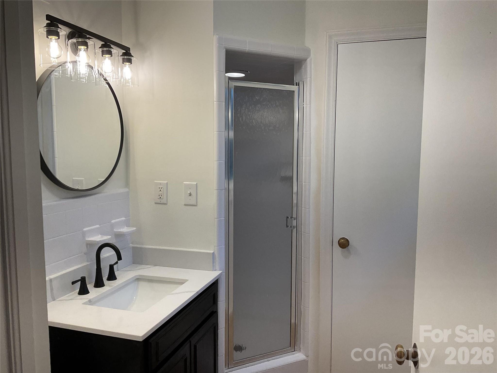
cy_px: 186
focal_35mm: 29
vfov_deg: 48.2
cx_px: 248
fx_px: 416
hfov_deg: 61.7
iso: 32
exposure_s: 1/120
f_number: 1.8
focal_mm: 3
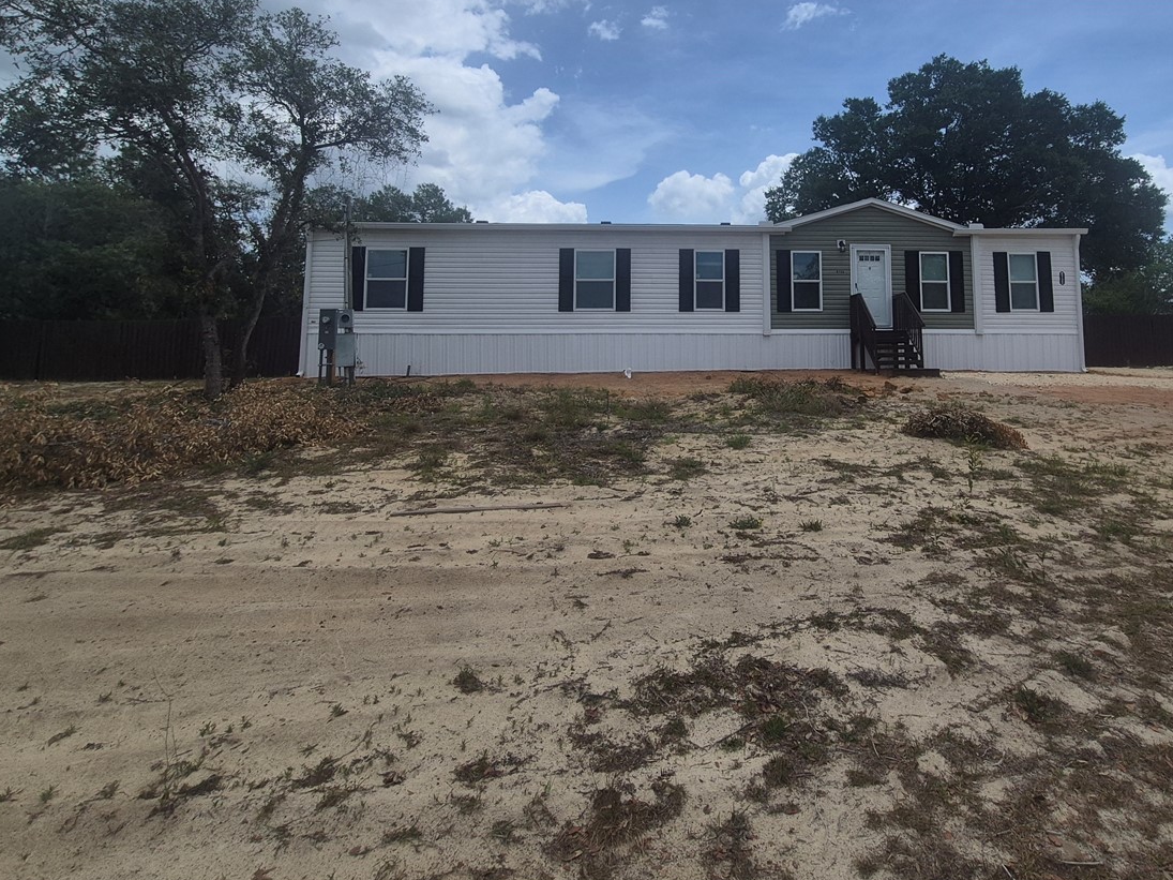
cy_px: 300
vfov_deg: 67.0
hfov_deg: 83.5
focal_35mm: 19
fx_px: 644
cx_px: 711
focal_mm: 1.74
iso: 40
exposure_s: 1/3304
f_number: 2.2
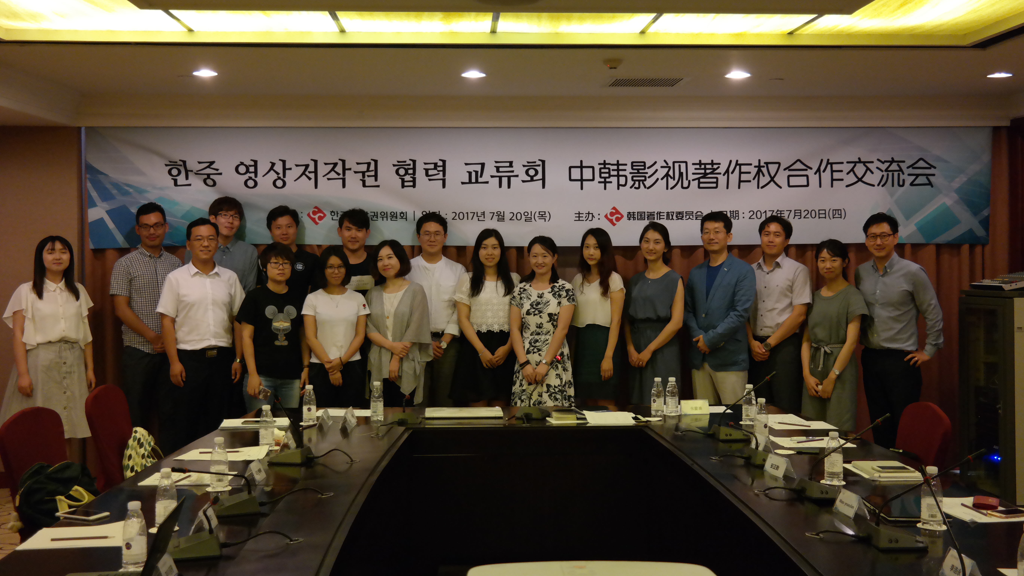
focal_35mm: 43
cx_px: 512
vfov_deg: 27.7
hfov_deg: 47.4
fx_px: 1168
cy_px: 243
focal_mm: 27
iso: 1600
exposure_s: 1/50
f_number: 4
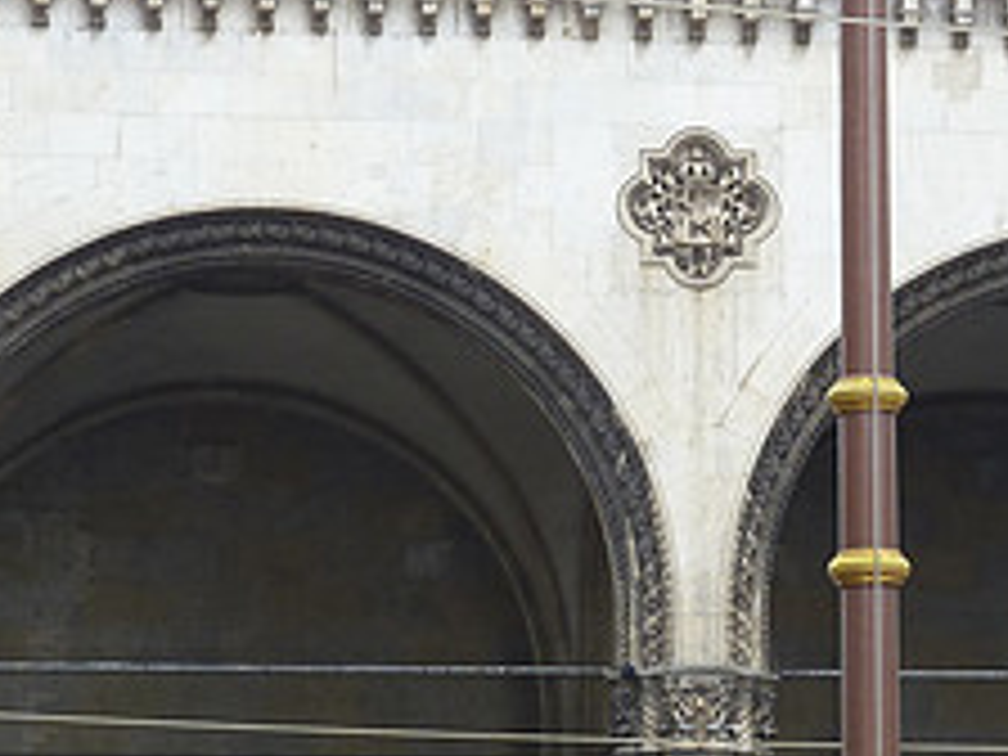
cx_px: 1148
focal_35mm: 249
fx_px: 7251
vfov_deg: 6.0
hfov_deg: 7.9
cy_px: 659
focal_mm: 15.8
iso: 80
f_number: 4.3
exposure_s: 1/125
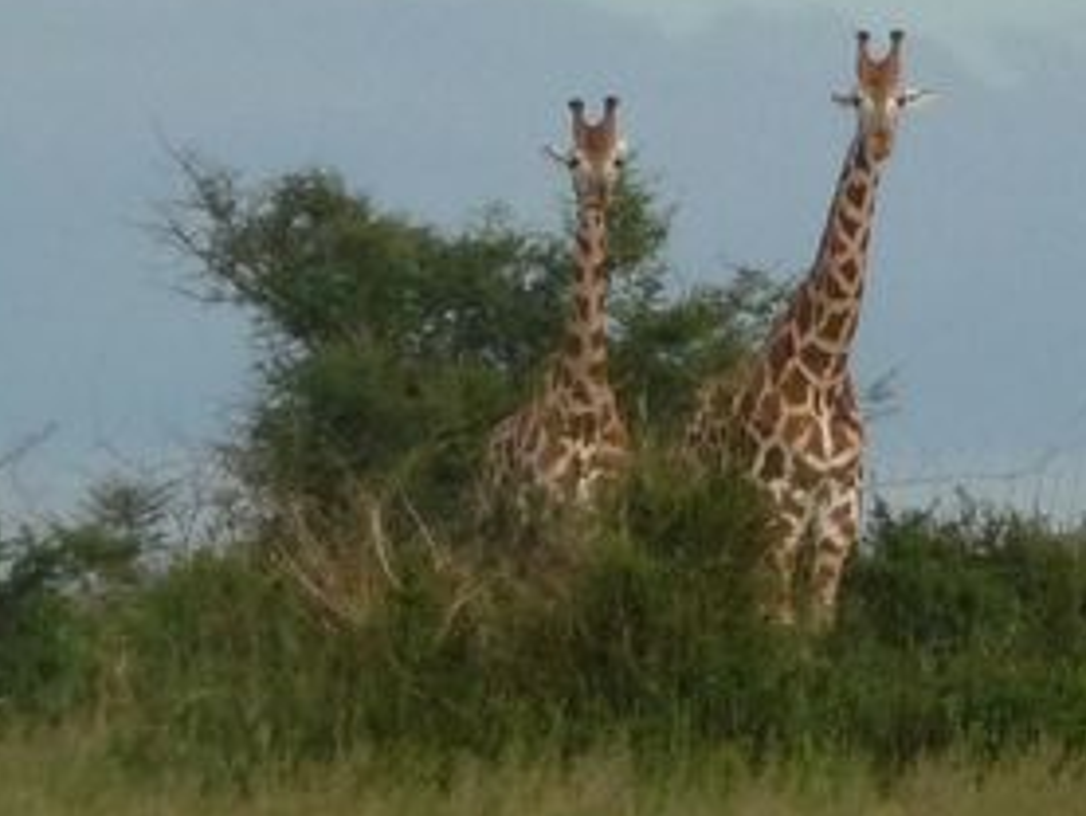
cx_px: 859
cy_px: 133
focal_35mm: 1090
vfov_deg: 1.4
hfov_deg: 1.8
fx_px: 34211
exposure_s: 1/500
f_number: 4.9
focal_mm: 47
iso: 320
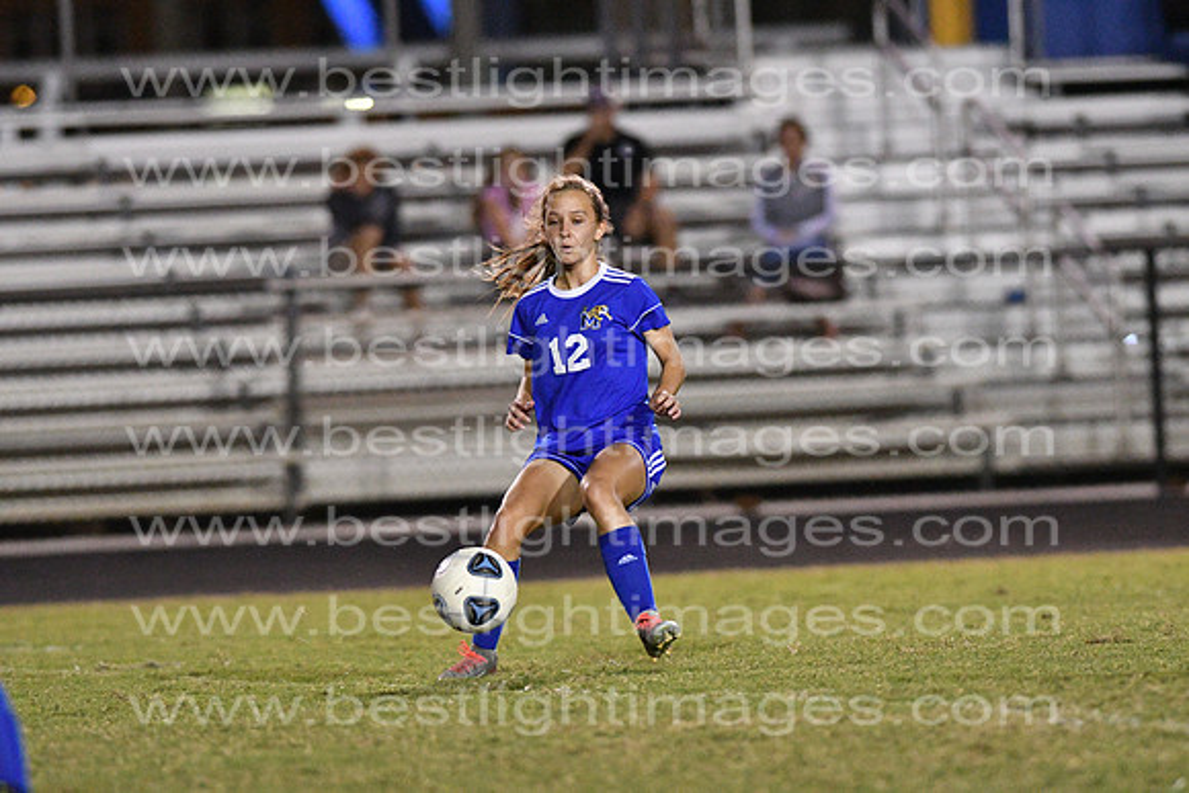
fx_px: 14865
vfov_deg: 3.1
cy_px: 396
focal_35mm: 450
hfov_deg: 4.6
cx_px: 594
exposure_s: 1/640
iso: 10000
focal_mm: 300
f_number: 3.5
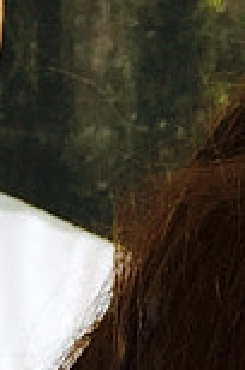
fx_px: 3220
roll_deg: -1.8
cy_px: 685
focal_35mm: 314
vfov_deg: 6.4
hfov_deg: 4.3
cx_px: -38
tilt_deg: -12.3
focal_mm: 4.15
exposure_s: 1/120
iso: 40
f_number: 2.2
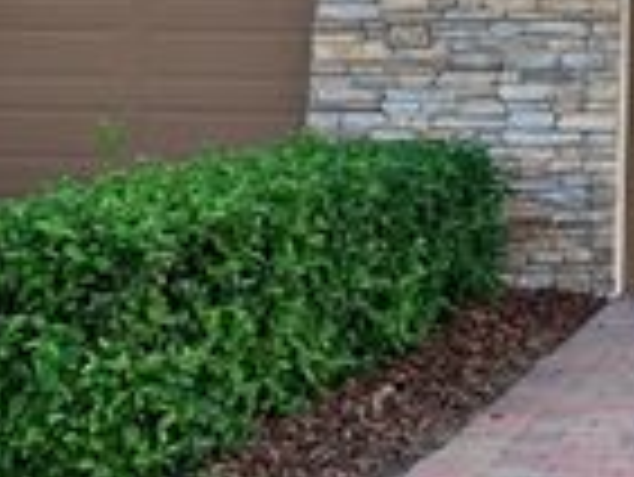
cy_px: -326
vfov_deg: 14.5
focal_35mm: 92
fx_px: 1686
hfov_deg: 20.0
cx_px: 751
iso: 25
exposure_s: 1/518
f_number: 1.8
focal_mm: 4.25
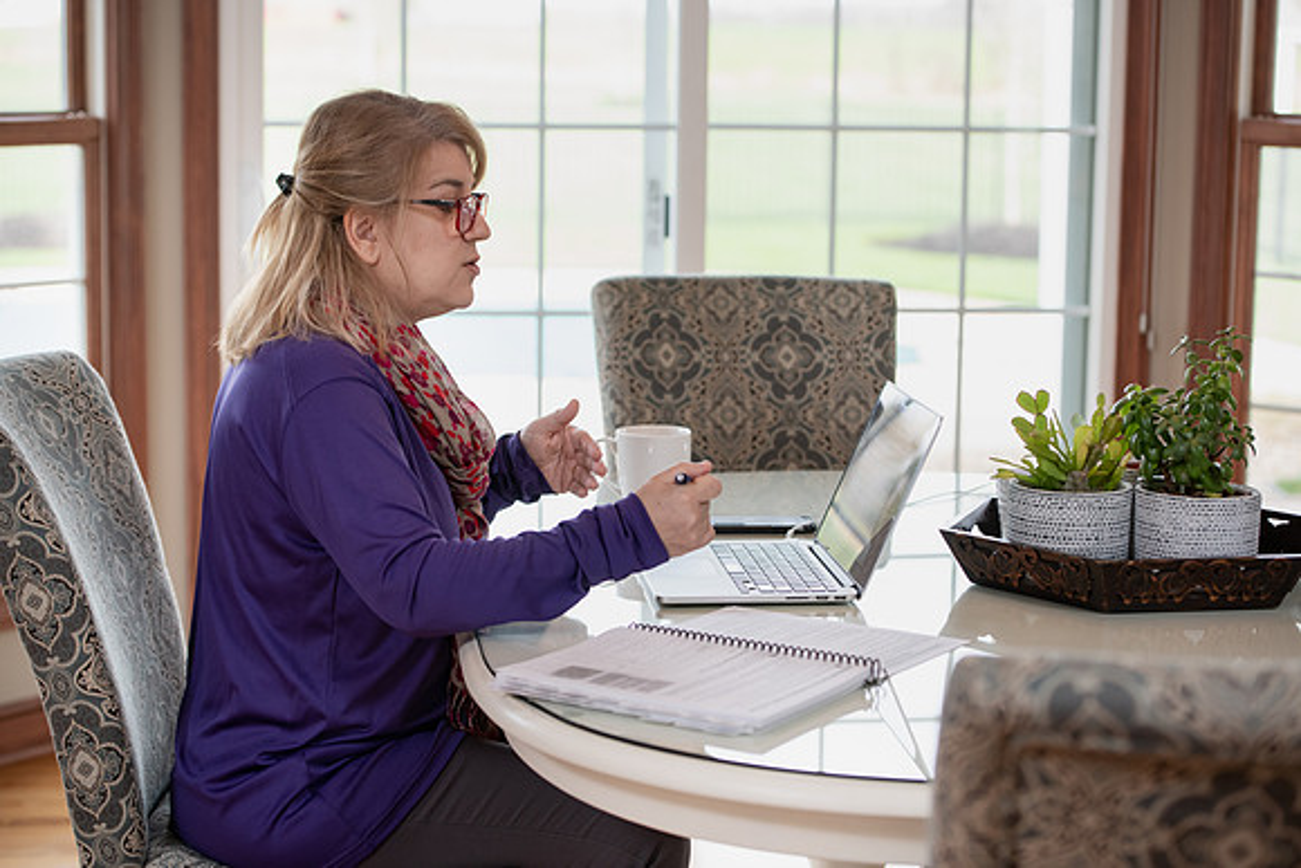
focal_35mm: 70
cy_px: 434
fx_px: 2530
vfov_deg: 19.5
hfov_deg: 28.8
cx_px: 650
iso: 640
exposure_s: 1/250
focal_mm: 70
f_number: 3.5
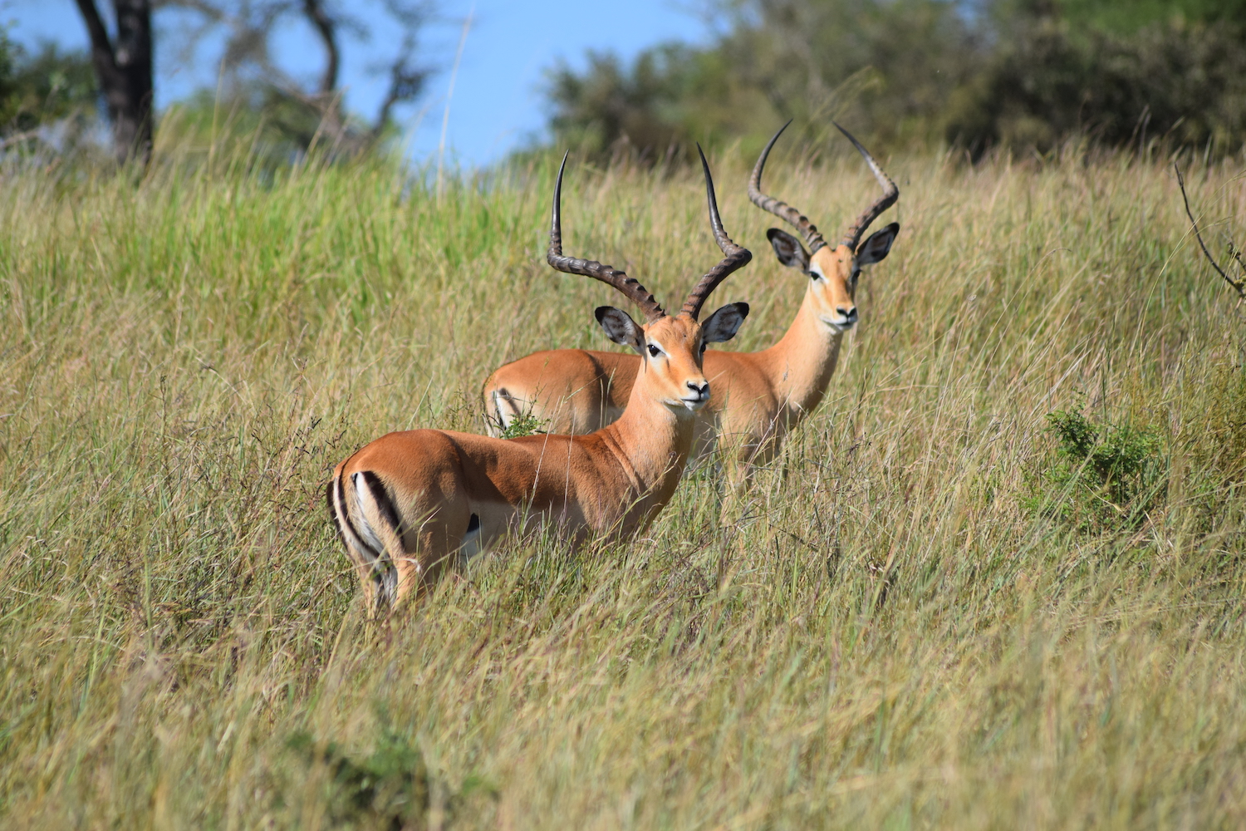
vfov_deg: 4.2
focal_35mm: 330
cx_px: 623
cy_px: 416
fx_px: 11421
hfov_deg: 6.2
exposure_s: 1/2000
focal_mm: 220
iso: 400
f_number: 5.6
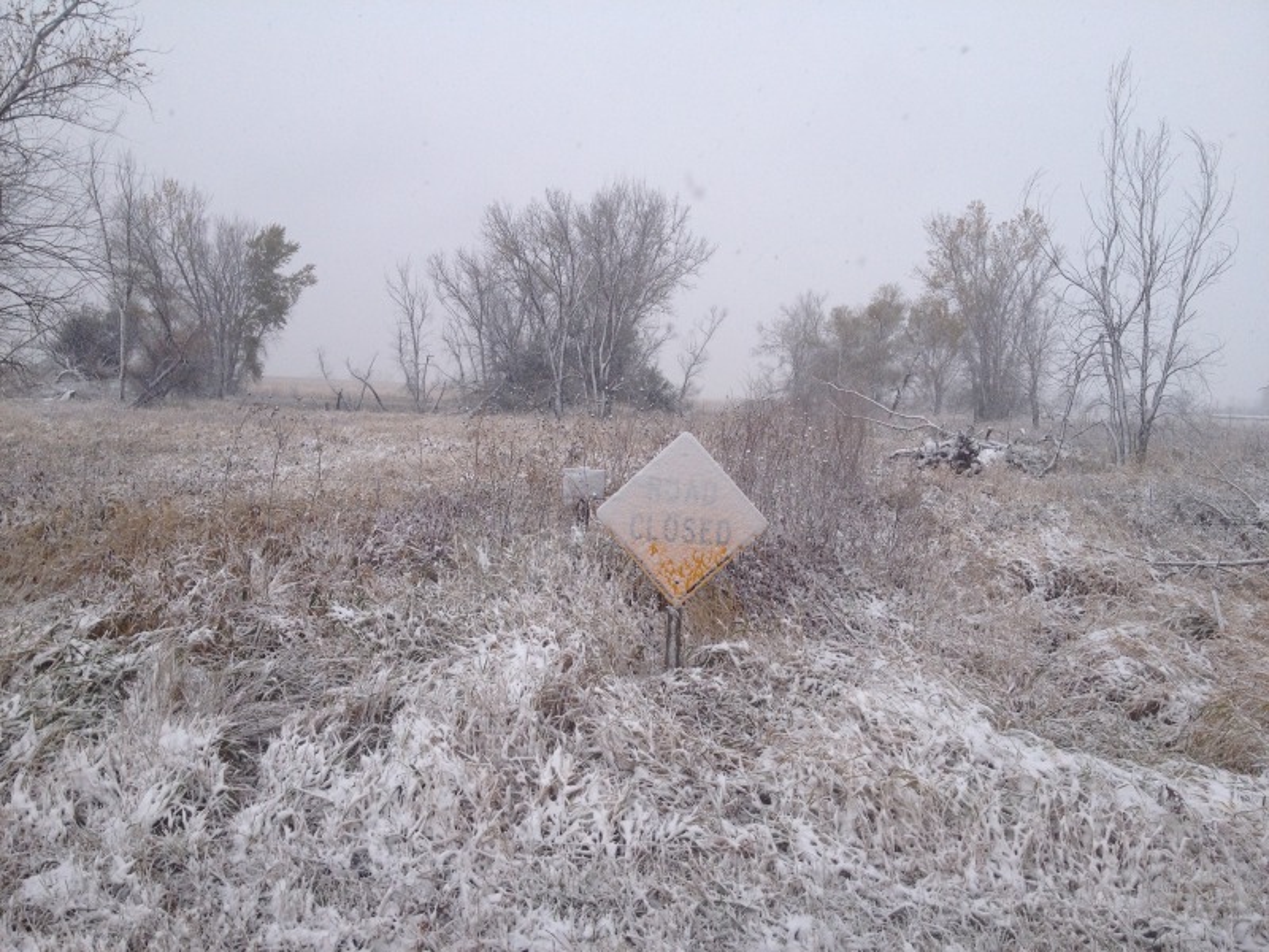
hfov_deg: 52.6
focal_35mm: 35
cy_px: 476
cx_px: 634
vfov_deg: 40.7
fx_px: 1283
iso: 50
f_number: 2.4
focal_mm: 4.28
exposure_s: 1/400
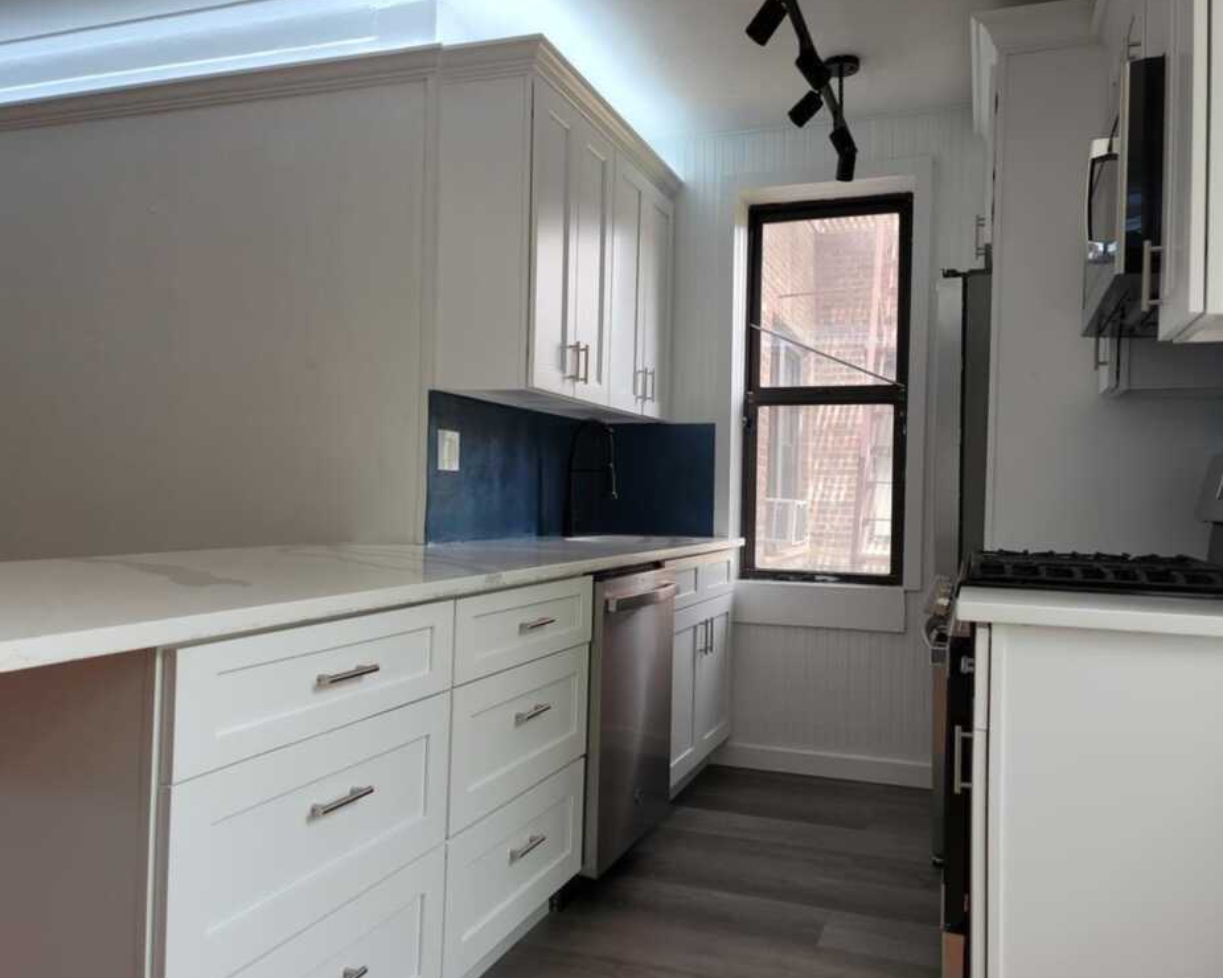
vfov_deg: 53.2
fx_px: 977
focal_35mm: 27
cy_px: 500
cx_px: 633
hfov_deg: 64.1
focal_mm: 7
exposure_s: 1/60
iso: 32
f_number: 1.8
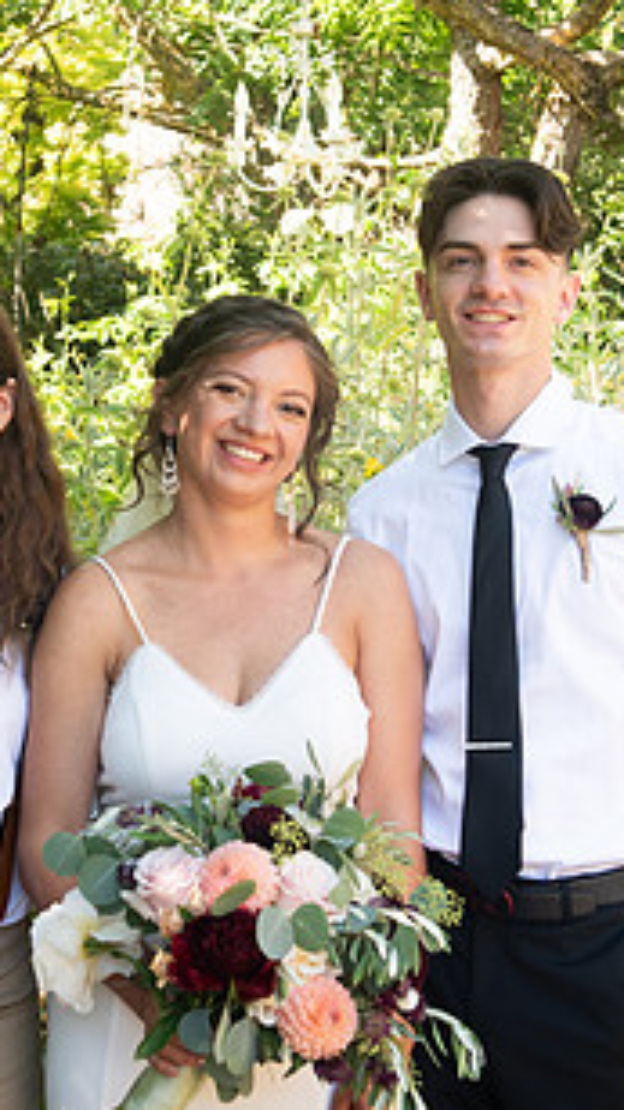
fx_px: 2444
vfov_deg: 25.6
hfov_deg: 14.5
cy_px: 564
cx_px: 224
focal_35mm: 83
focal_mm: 42
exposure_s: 1/320
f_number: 4.5
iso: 640
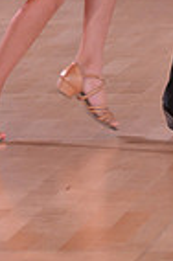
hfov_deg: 1.7
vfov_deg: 2.5
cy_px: -169
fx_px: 5918
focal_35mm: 817
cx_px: 161
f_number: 5.6
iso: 2000
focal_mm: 200
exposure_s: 1/250
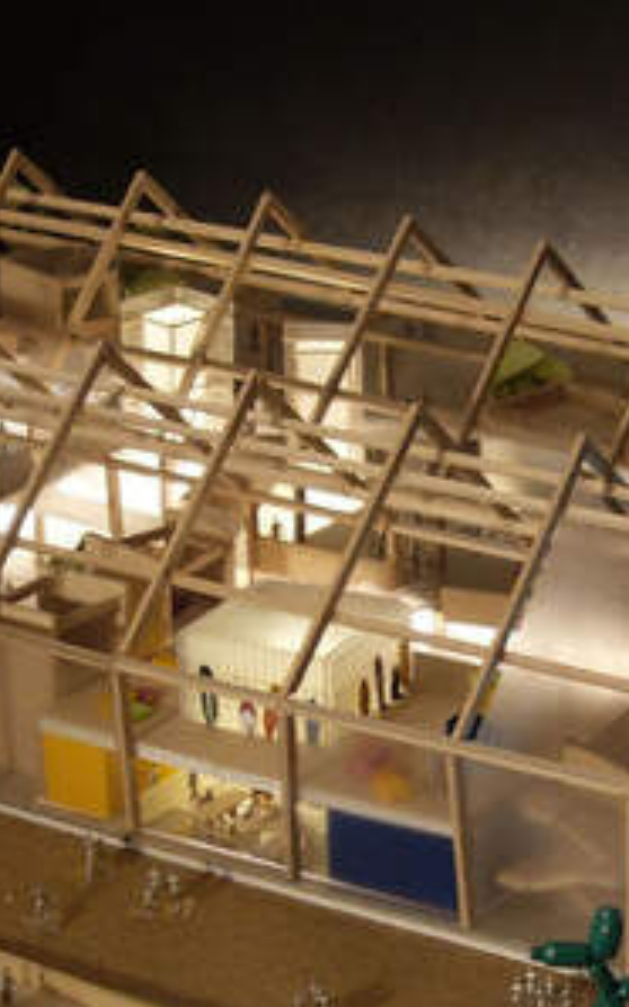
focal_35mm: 115
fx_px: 3157
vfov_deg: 18.0
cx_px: 612
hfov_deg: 11.3
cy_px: 747
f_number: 1.8
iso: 125
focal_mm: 10.4
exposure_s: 1/1.6
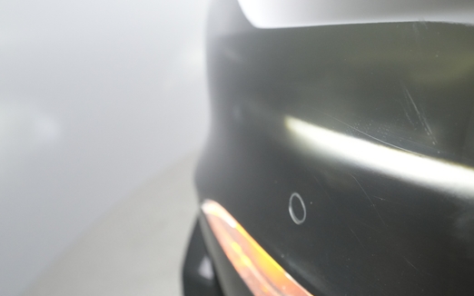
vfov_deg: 36.1
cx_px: 269
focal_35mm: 35
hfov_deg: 55.2
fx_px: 452
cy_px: 119
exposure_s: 1/100
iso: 5000
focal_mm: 28
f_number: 5
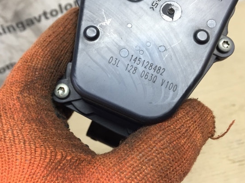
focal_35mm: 34
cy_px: 82
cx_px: 127
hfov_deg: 54.0
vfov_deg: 41.7
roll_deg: +21.6
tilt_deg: -37.7
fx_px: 241
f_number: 2.2
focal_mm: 4.15
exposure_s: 1/33
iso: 100
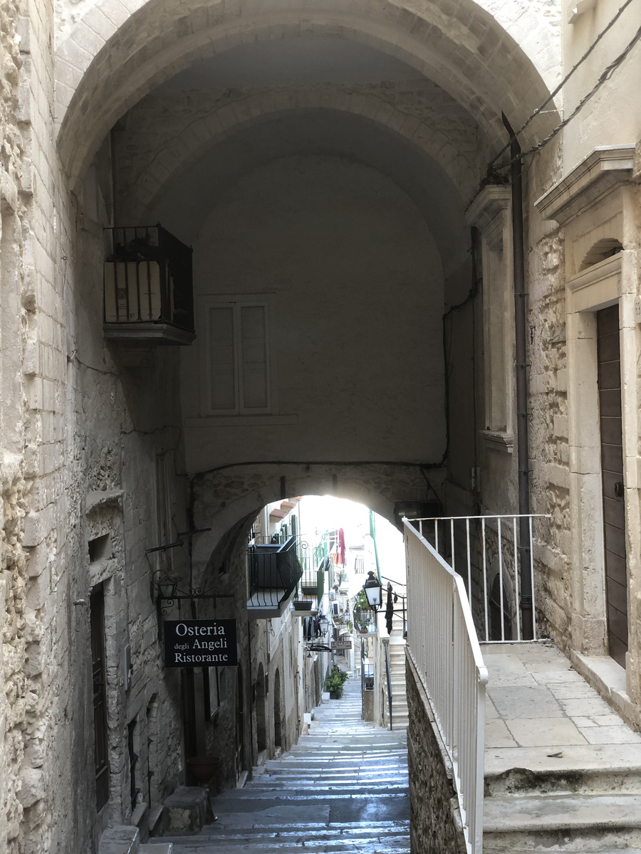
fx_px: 1284
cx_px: 320
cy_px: 427
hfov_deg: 28.0
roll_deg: +1.1
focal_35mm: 52
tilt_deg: +0.7
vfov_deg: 36.8
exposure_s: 1/60
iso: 40
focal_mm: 6
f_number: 2.4
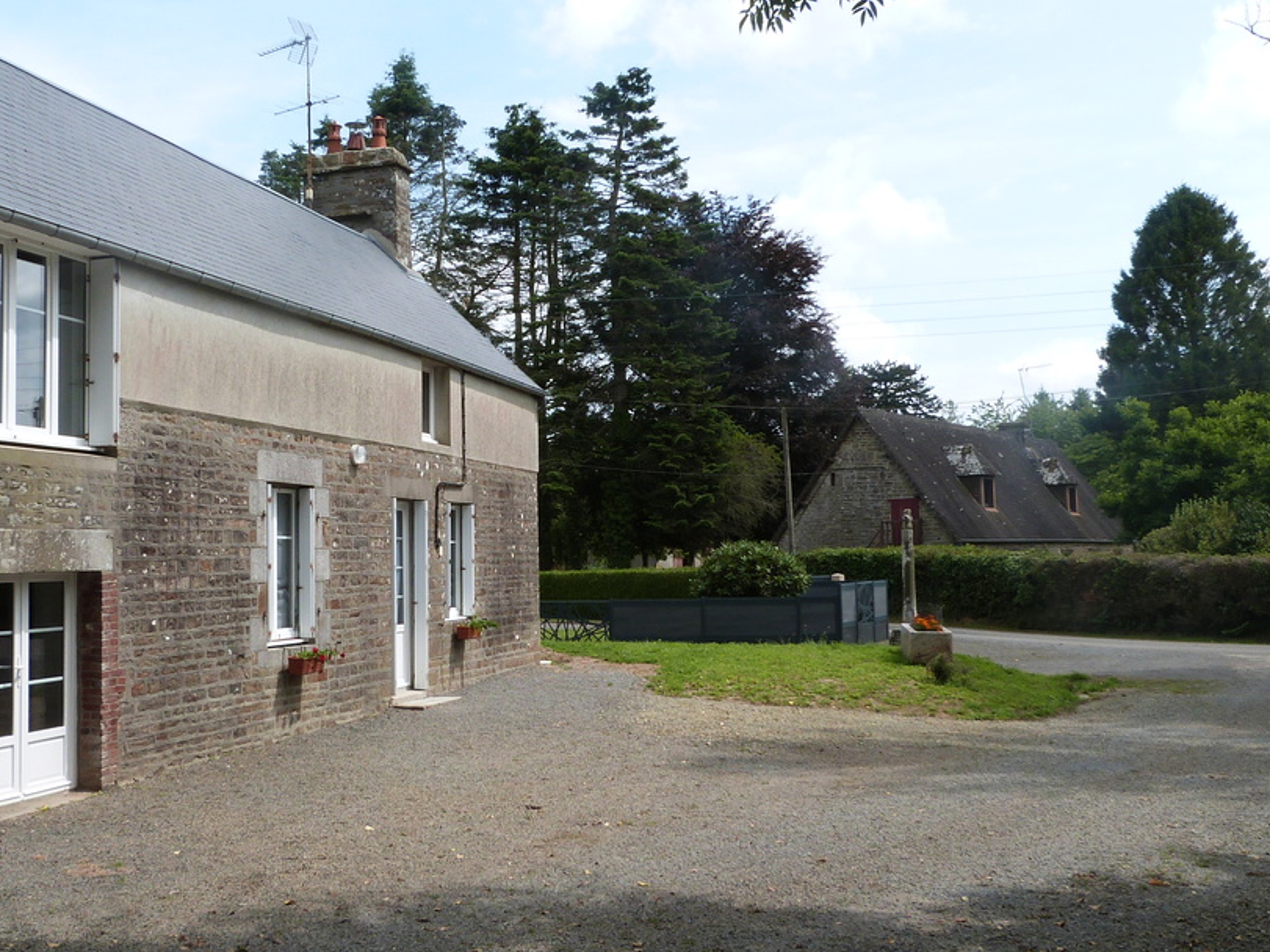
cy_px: 468
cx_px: 504
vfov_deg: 38.7
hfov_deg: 49.8
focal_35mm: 37
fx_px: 1357
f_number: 5.6
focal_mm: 4.5
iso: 100
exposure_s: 1/250
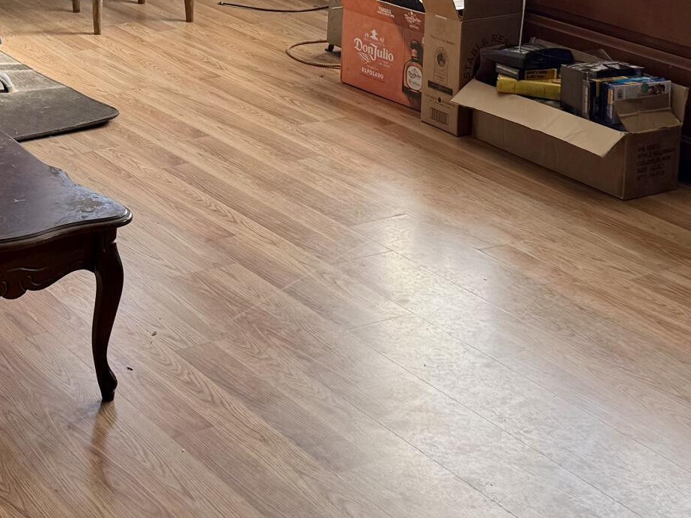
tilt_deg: -9.9
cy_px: -119
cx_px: 112
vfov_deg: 17.9
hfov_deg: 24.5
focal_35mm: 78
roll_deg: -0.9
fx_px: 1557
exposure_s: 1/123
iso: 64
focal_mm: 6.76
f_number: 1.78
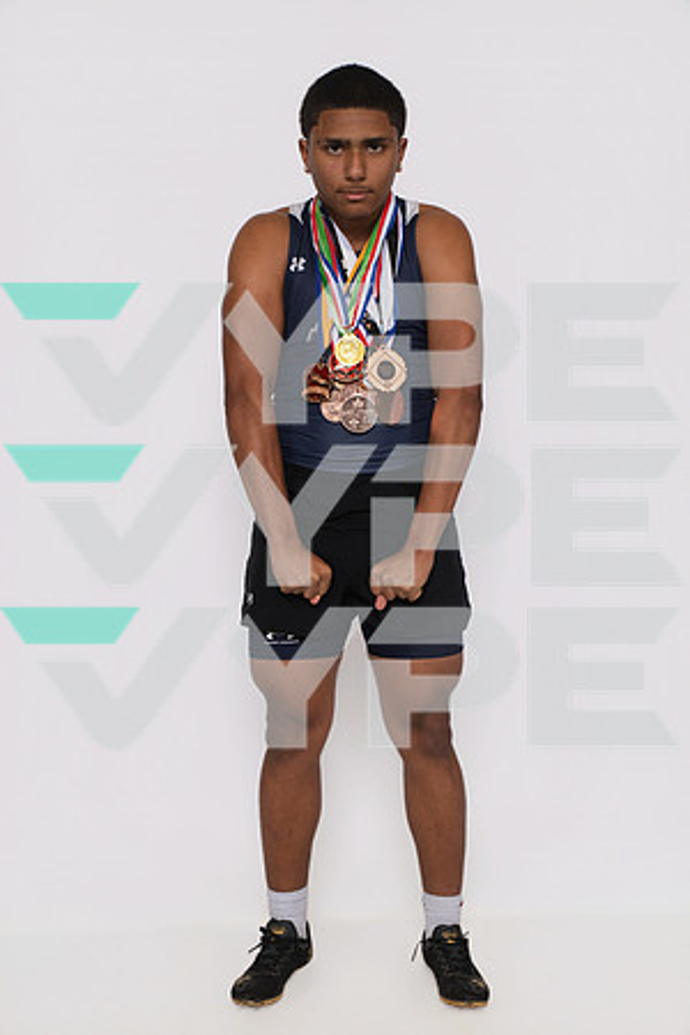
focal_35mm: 40
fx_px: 1150
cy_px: 518
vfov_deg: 48.5
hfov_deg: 33.4
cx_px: 345
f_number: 8
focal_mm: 40
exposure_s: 1/320
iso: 640
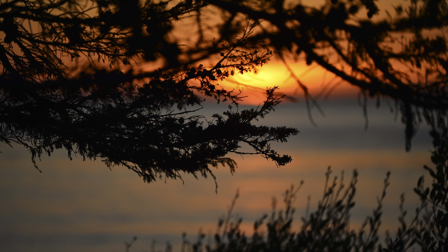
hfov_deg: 10.3
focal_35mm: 210
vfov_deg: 5.8
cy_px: 118
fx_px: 2495
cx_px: 224
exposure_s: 1/4000
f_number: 2.8
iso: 640
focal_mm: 200
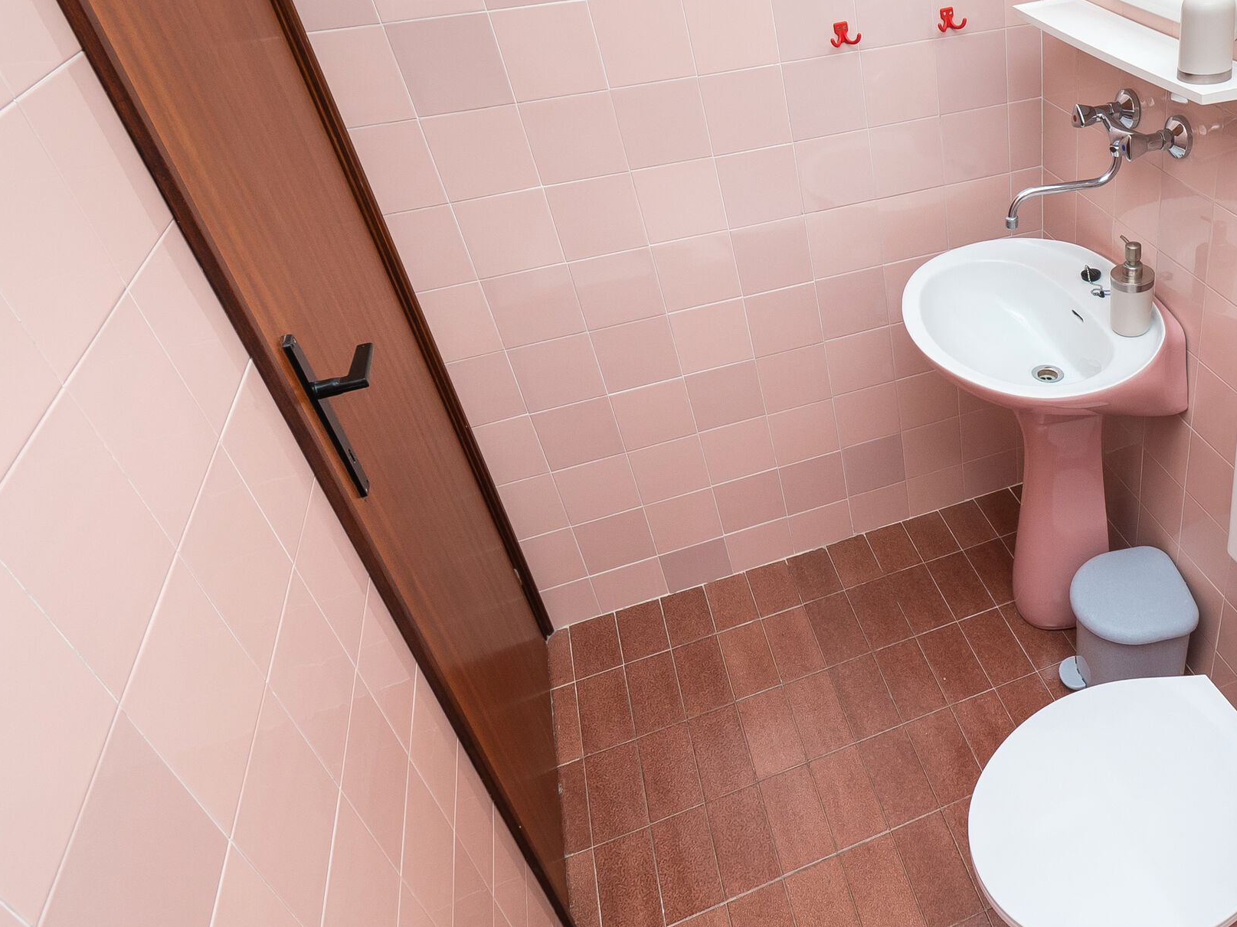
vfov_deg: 54.4
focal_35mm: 25
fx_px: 893
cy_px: 364
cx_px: 959
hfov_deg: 64.3
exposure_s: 1/200
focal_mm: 10
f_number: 8
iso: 160
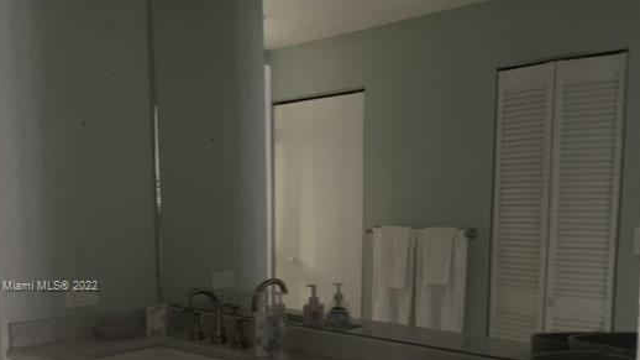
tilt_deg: -6.5
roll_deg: +0.9
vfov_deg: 32.8
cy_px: 287
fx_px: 594
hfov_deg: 56.6
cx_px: 322
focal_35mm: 35
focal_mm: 4.25
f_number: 1.8
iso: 800
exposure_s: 1/24
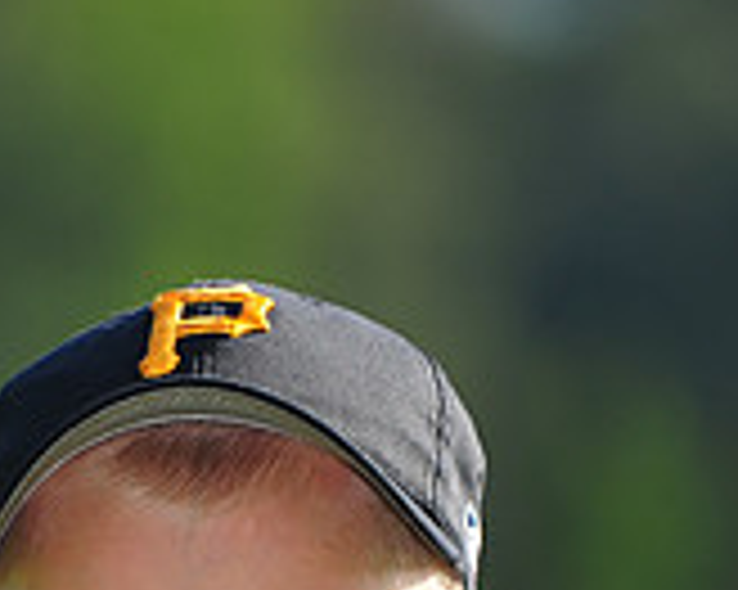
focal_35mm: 665
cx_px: -36
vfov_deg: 2.3
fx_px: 14516
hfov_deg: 2.9
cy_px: 847
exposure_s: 1/1000
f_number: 4
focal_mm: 200
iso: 200
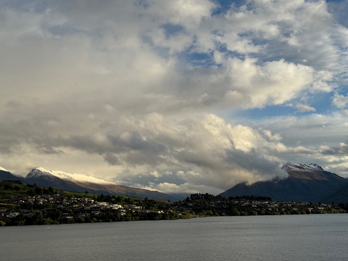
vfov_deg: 30.3
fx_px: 483
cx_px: 174
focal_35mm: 48
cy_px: 130
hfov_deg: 39.7
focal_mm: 6.76
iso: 64
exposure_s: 1/4975
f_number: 1.78
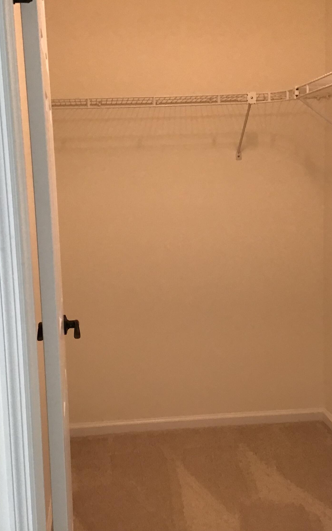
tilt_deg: -8.2
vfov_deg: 45.3
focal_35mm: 44
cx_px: 152
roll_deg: +1.6
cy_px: 265
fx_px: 637
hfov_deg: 29.2
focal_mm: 3.3
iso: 64
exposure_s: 1/33
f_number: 2.4
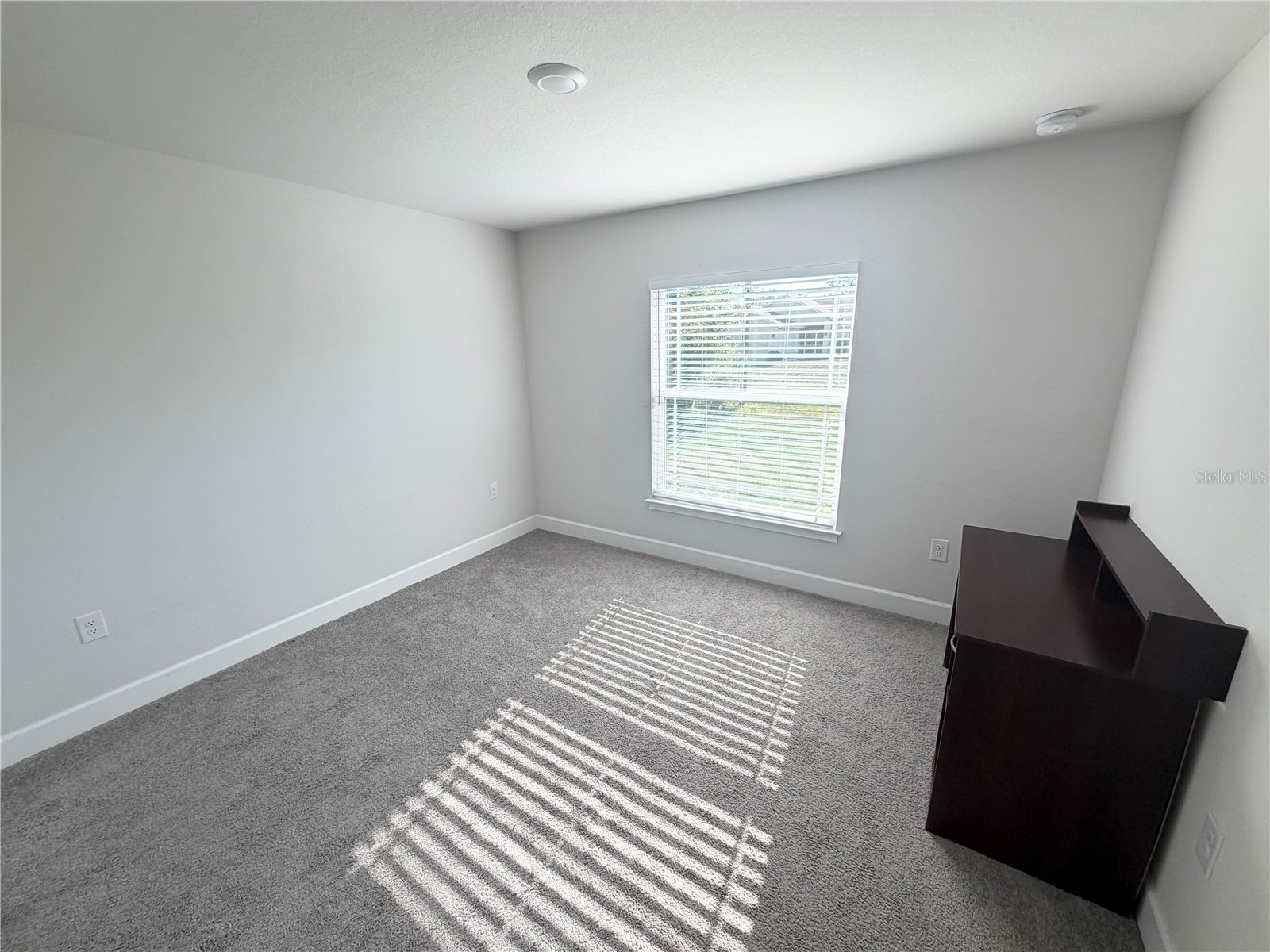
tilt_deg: -14.2
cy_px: 476
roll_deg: +1.7
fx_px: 514
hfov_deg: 102.1
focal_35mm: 14
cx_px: 635
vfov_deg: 85.7
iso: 50
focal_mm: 2.22
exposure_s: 1/121
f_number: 2.2
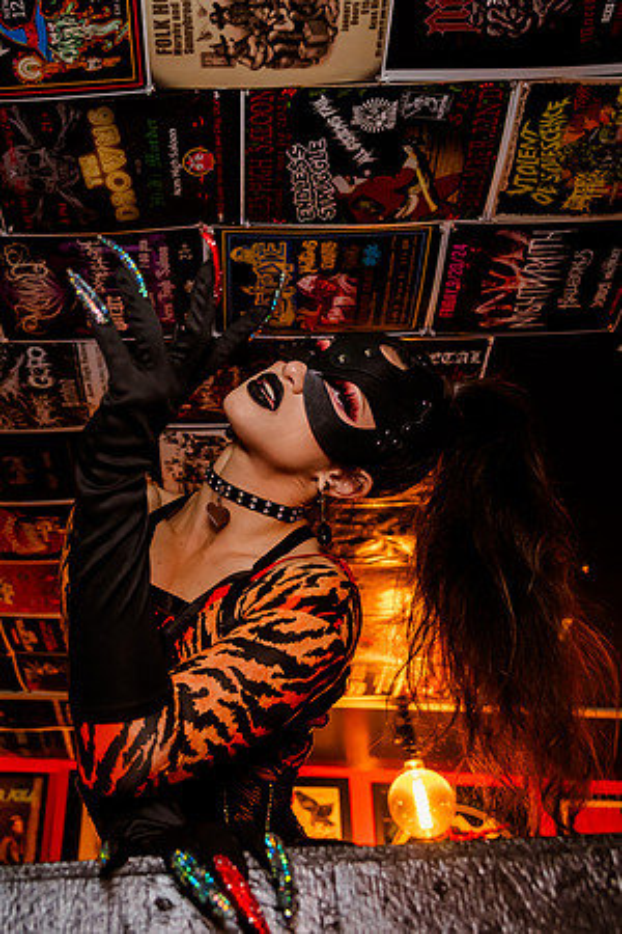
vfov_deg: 51.6
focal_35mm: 37
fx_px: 965
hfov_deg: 35.0
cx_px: 163
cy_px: 455
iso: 4000
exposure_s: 1/125
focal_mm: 24
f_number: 4
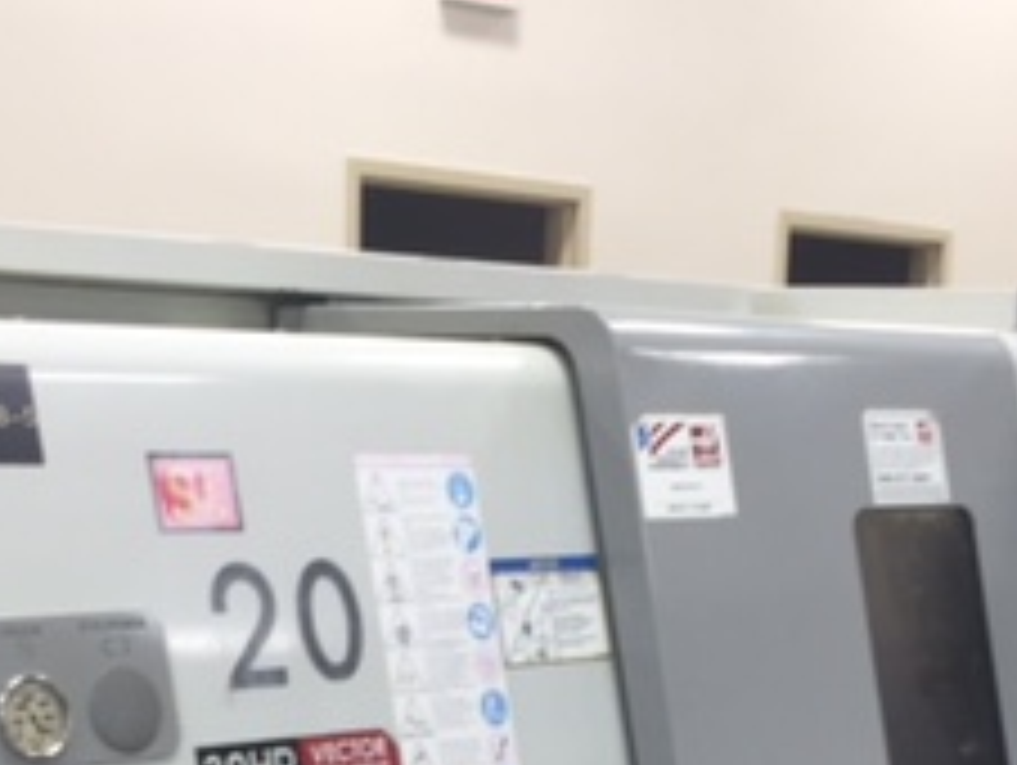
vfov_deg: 17.0
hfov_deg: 23.8
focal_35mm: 82
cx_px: 598
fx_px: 2412
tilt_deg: -15.3
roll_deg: -3.1
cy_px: 999
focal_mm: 4.15
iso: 40
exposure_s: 1/60
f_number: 2.2
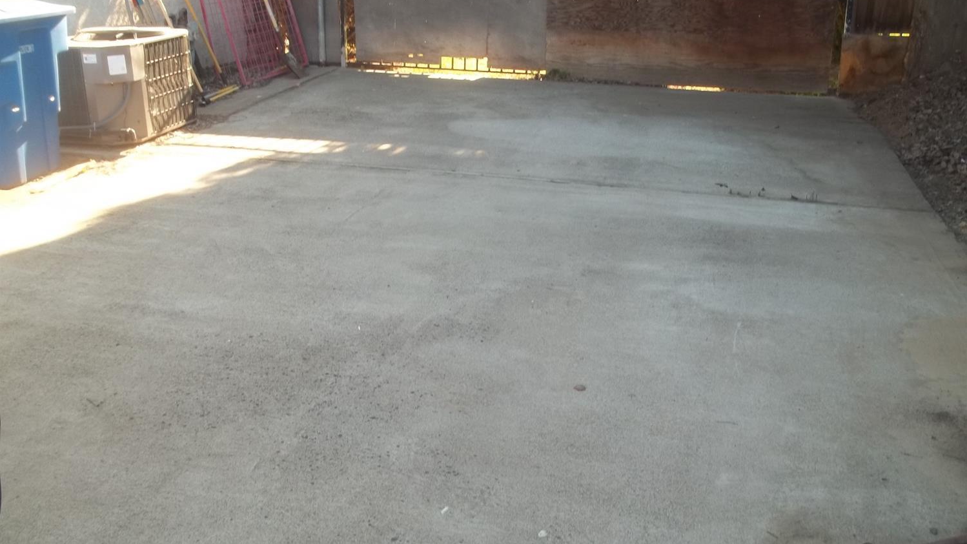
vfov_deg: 32.8
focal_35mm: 36
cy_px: 272
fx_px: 923
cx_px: 484
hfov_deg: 55.3
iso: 64
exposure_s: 1/80
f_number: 3.3
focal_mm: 5.9
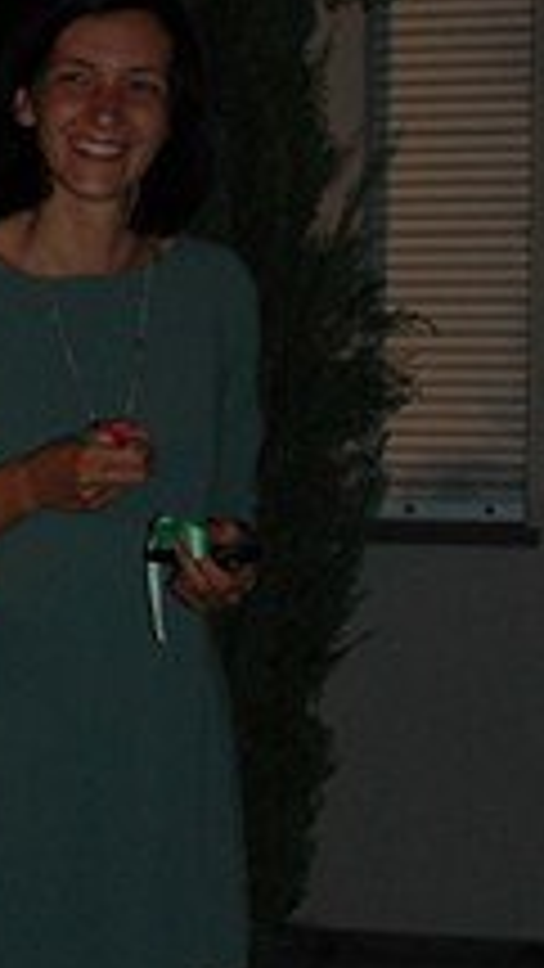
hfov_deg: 10.0
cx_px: -178
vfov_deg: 18.1
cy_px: 608
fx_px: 3037
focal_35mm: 118
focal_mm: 27
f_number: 5
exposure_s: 1/60
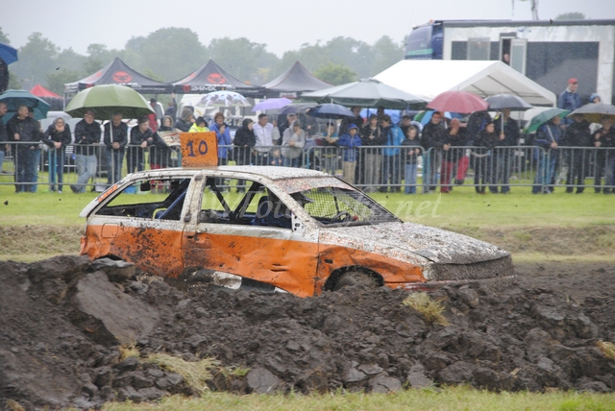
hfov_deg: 11.0
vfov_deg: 7.3
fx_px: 3206
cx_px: 308
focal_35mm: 188
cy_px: 206
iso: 800
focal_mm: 125
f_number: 5.6
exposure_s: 1/500
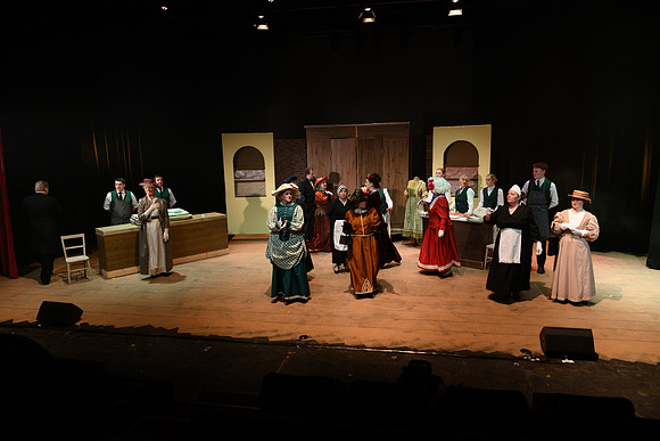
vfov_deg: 53.2
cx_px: 330
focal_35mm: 24
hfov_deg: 73.7
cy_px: 220
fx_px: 440
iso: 640
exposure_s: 1/100
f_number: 3.2
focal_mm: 24
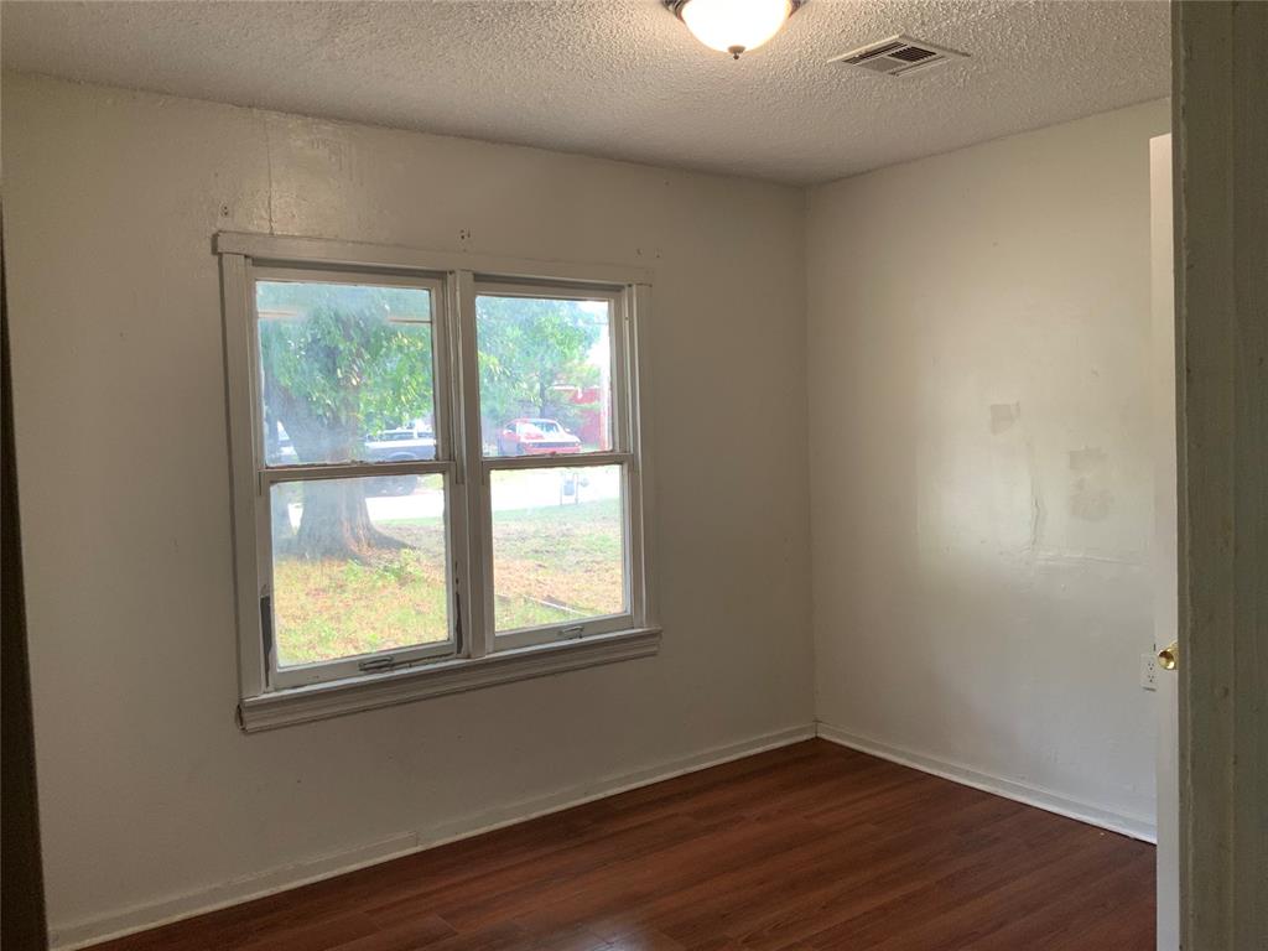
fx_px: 1062
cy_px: 476
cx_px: 634
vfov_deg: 48.2
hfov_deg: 61.7
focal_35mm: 29
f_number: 1.8
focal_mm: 3
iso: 50
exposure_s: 1/60
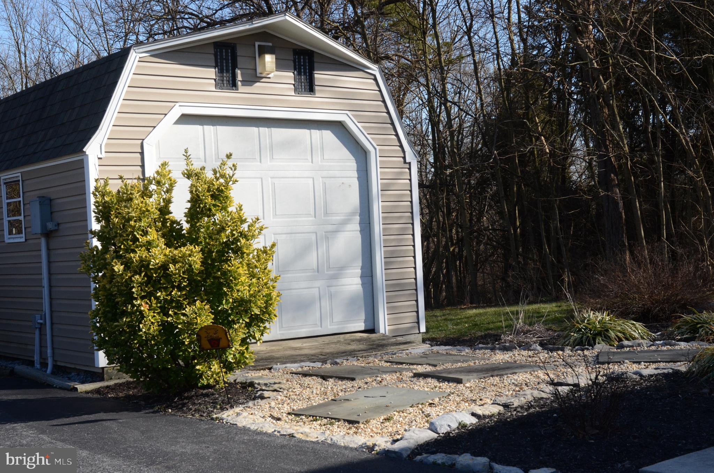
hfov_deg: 36.9
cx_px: 357
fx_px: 1069
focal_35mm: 54
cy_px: 236
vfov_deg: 24.9
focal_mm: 36
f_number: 9
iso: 800
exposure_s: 1/1250
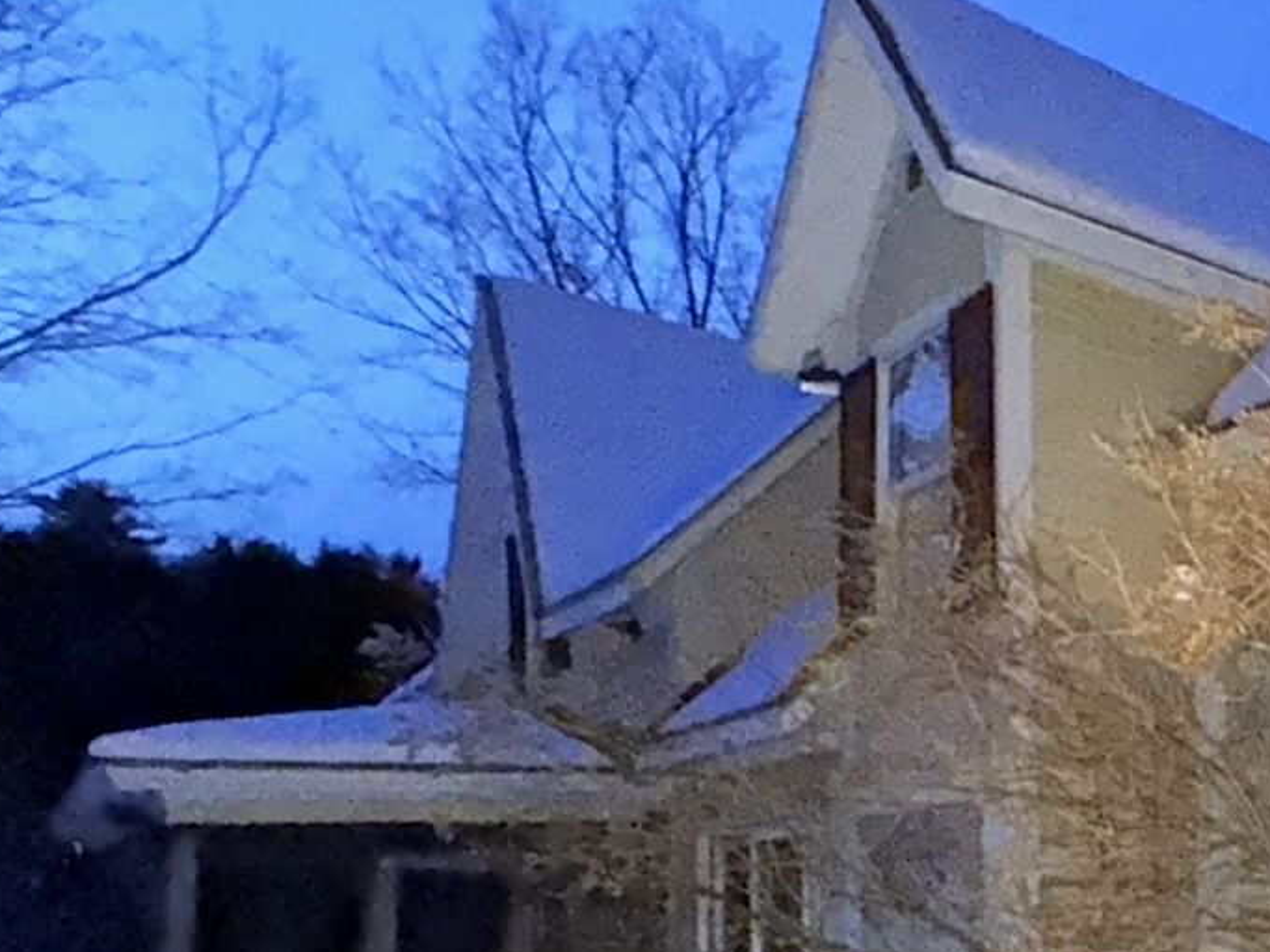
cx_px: 1400
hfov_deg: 37.4
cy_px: 948
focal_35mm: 42
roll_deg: -0.3
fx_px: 1541
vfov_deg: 31.8
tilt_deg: -0.7
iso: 1250
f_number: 2.2
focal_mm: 2.22
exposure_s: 1/30
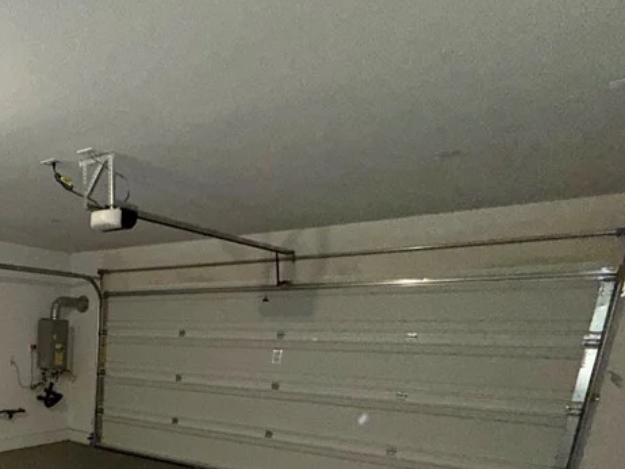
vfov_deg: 39.9
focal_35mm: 31
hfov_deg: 51.4
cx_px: 61
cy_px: 472
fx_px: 560
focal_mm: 2.22
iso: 200
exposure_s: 1/40
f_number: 2.2
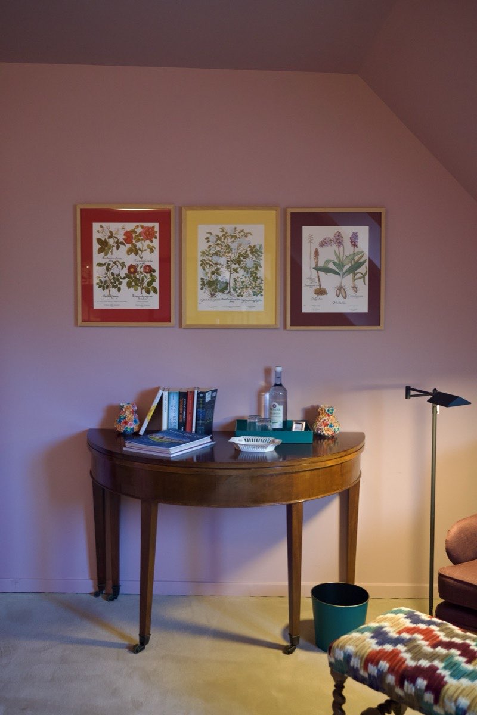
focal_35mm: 35
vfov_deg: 54.4
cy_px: 358
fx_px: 696
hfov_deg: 37.9
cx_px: 238
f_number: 2.8
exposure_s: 1/400
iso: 3200
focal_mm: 35
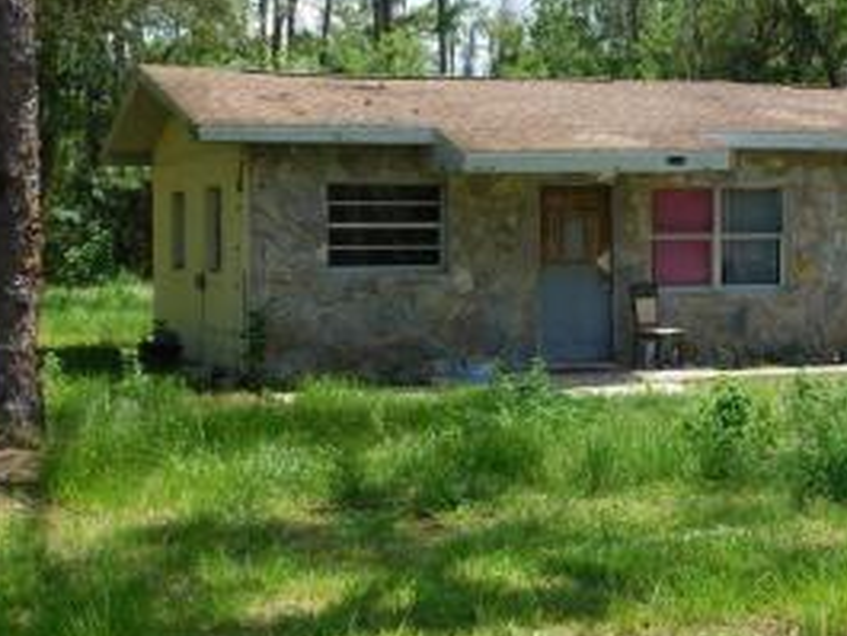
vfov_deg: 21.6
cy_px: 262
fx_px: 1665
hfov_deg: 28.3
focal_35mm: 68
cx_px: 598
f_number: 3.7
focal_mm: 8
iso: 125
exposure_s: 1/640
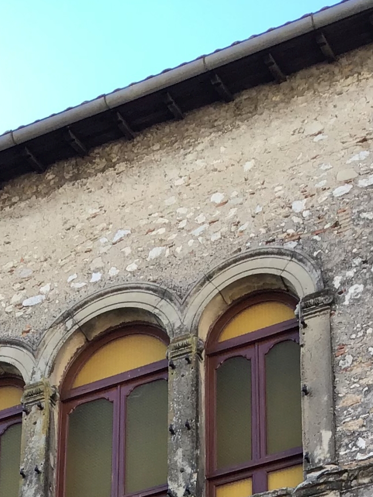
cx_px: 75
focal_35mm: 100
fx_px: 1437
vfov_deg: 17.3
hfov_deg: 14.7
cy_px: 783
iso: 25
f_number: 2.4
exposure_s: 1/193
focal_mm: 3.3
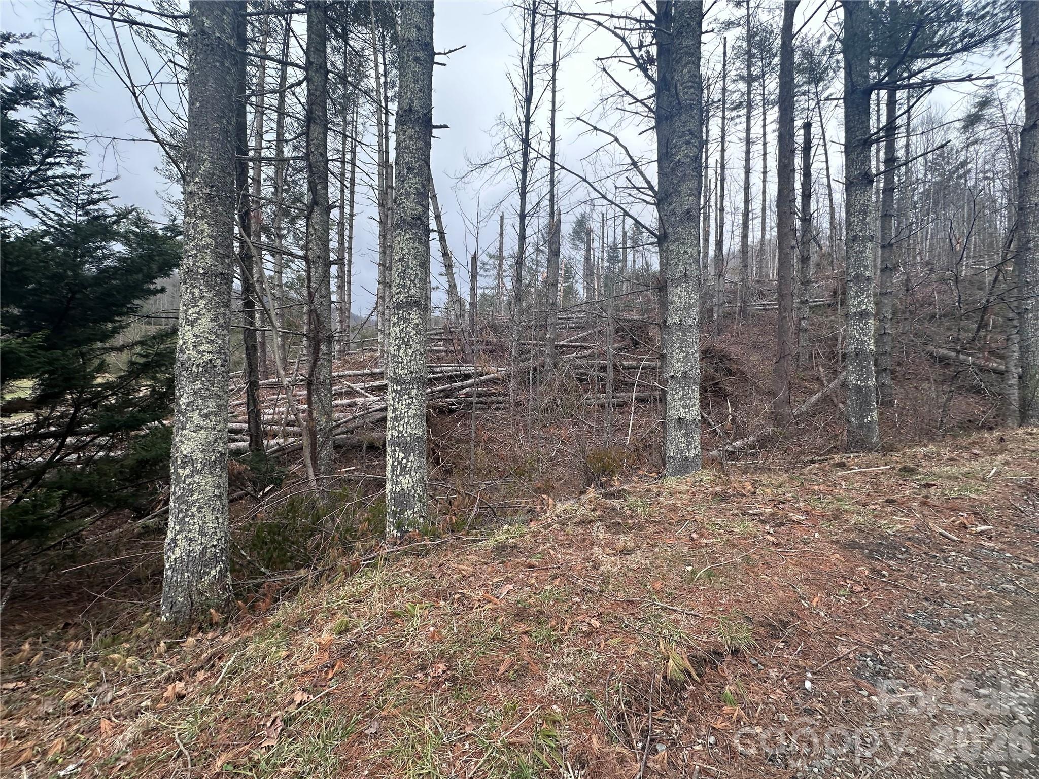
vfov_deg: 85.7
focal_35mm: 14
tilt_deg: +1.1
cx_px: 520
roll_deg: -2.9
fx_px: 420
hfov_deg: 102.1
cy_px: 390
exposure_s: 1/329
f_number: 2.2
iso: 40
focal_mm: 2.22
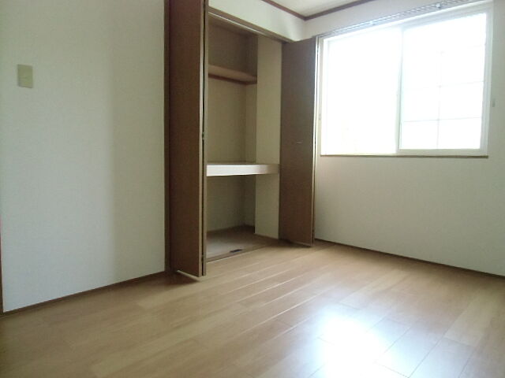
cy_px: 189
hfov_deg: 71.6
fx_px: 350
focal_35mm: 24
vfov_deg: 56.8
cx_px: 252
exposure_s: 1/60
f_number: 3
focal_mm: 4.24
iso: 800
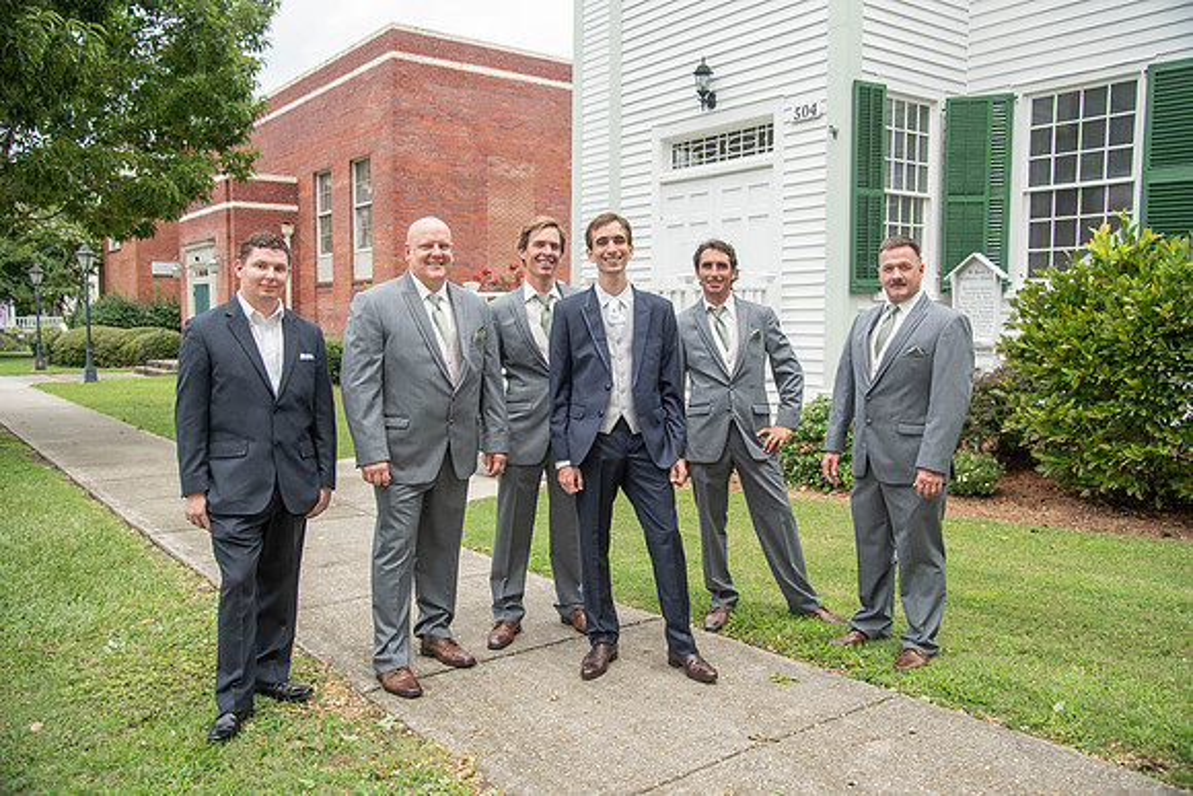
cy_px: 398
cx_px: 596
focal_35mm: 30
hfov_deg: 61.9
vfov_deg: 43.6
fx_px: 994
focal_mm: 30
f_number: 4
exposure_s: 1/800
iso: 320
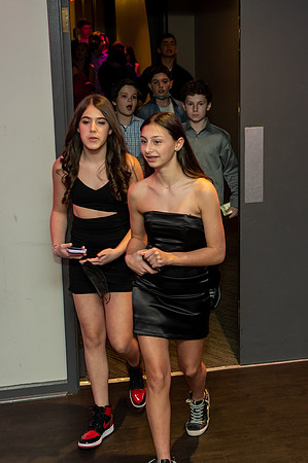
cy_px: 232
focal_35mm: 68
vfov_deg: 29.6
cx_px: 225
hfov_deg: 19.8
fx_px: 878
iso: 1250
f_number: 5
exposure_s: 1/50
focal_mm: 45
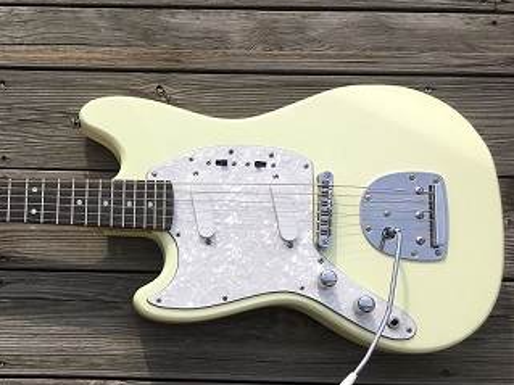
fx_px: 816
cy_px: 229
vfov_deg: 26.5
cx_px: 48
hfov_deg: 33.1
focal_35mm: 55
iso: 25
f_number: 2.2
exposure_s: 1/1261
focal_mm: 4.15
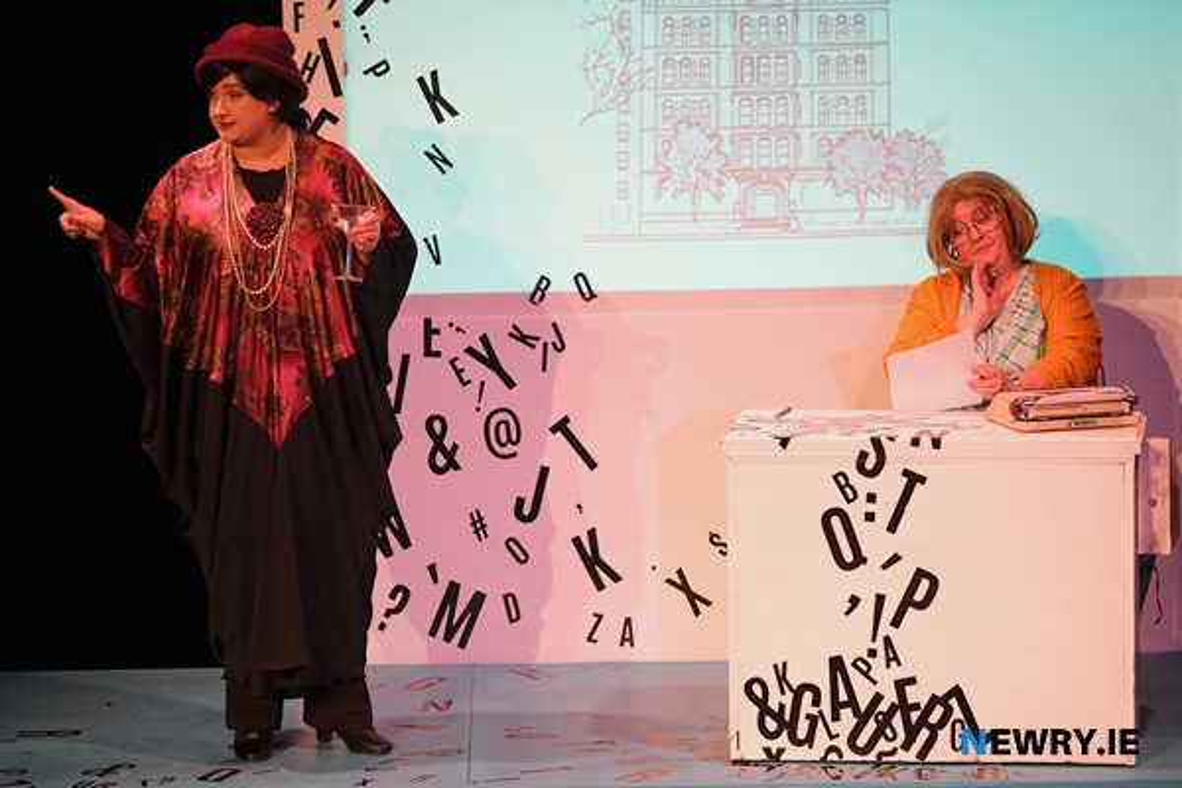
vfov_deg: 7.9
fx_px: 5680
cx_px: 591
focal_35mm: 173
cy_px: 394
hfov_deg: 11.9
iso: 1600
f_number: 2.8
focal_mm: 115
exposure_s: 1/125
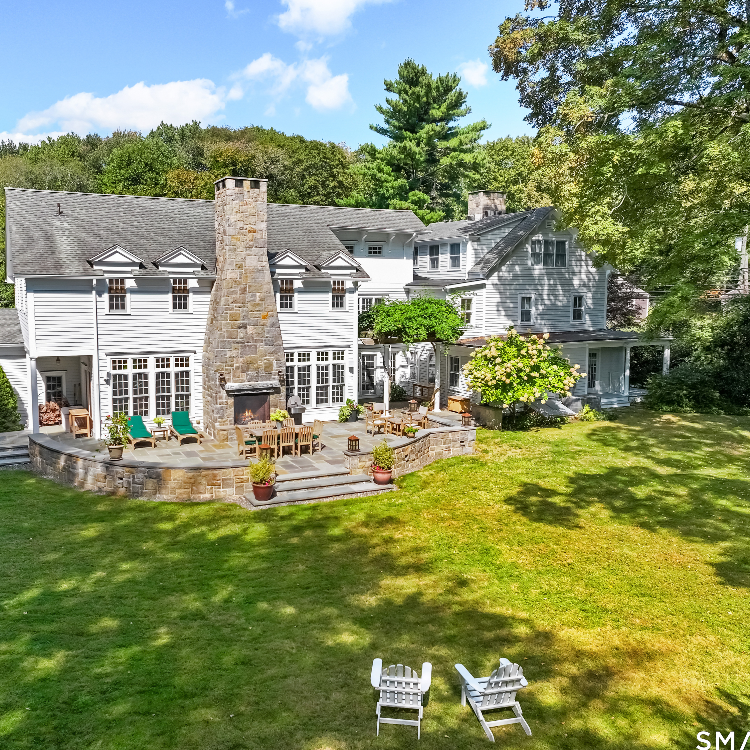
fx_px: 711
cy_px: 374
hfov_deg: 55.5
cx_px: 336
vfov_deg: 55.6
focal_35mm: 29
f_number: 2.8
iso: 190
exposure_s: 1/320
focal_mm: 12.29
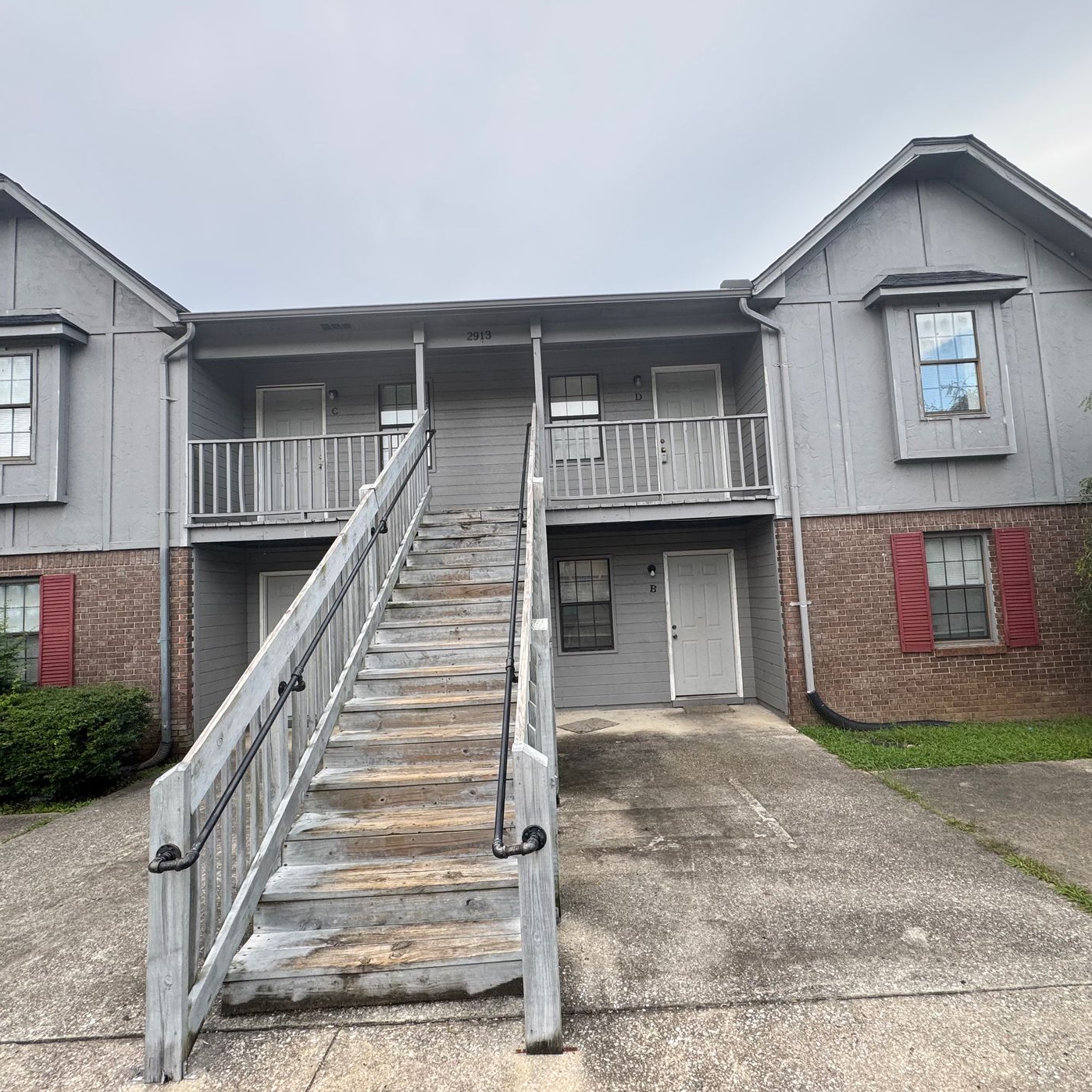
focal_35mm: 17
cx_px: 567
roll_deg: +2.8
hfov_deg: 83.9
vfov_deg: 84.0
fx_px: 607
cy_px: 544
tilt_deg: +4.8
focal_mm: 2.22
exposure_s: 1/99
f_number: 2.2
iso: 50
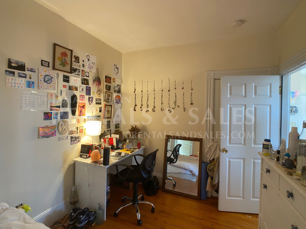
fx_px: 230
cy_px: 114
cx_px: 153
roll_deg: -1.2
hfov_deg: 67.3
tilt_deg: -0.3
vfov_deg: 53.1
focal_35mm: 26
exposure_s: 1/60
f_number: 1.8
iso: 250
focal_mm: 4.25
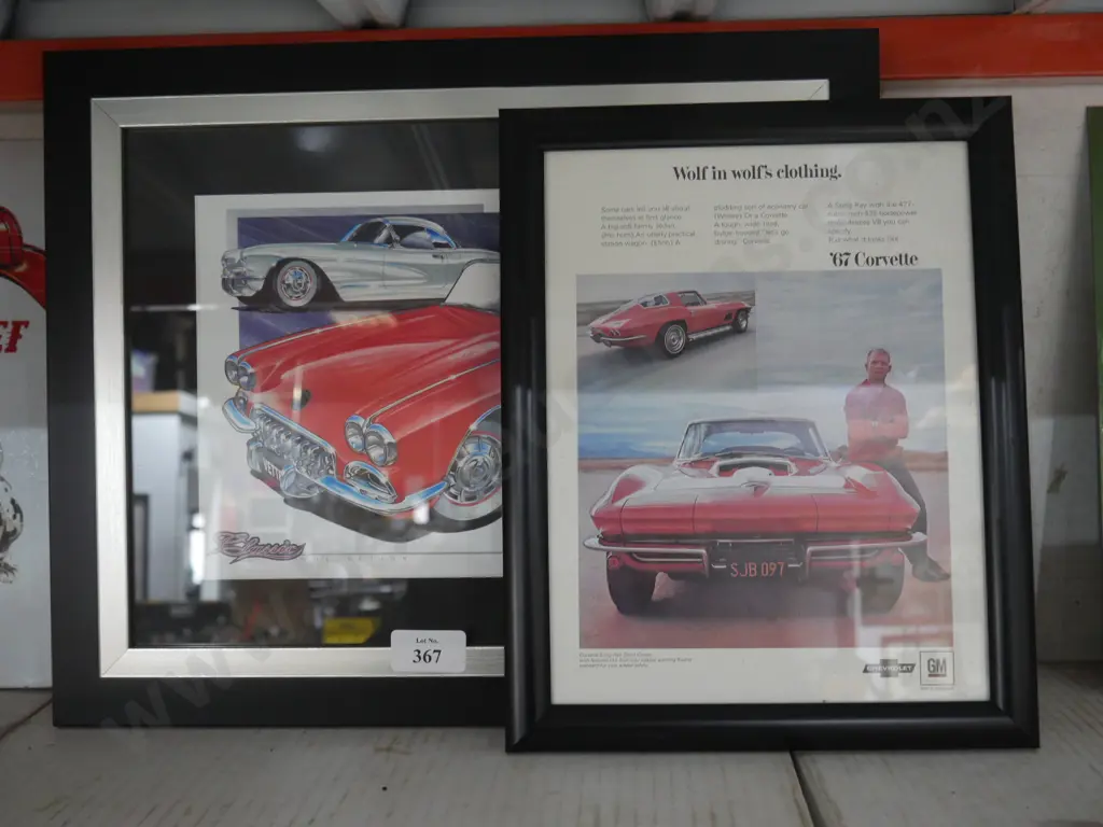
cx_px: 552
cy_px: 414
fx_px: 1083
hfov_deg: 54.0
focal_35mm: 34
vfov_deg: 41.8
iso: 1600
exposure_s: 1/60
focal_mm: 17
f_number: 4
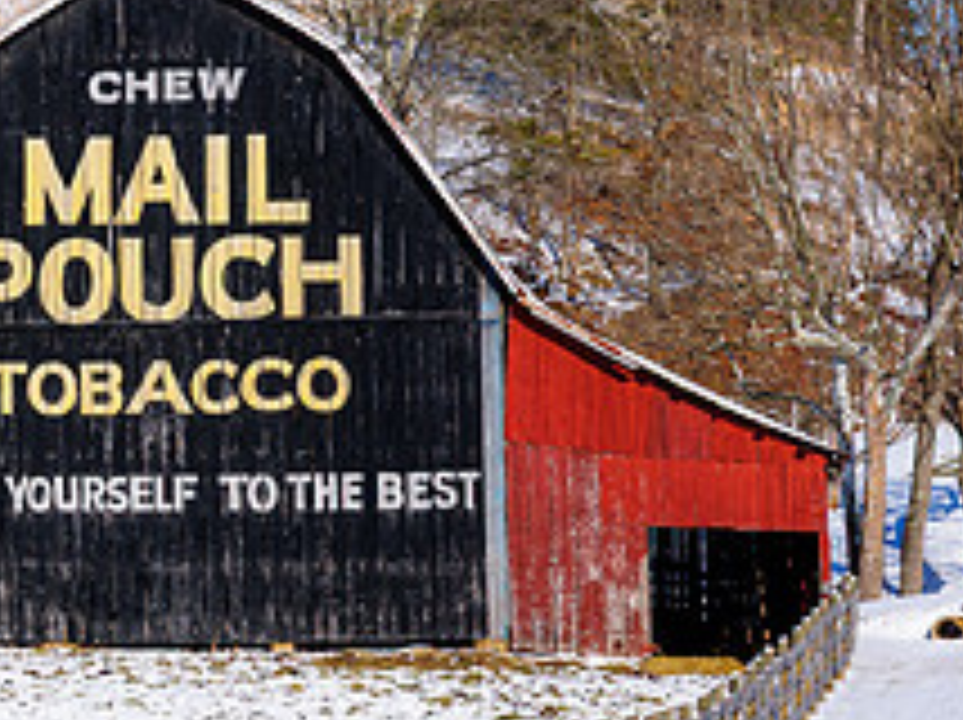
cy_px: 232
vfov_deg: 6.8
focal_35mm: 219
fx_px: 6086
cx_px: -288
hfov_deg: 8.9
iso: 200
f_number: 8
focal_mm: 56
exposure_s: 1/800
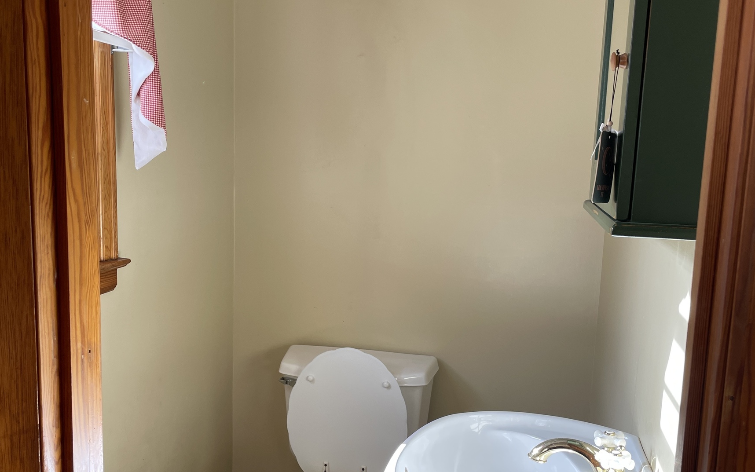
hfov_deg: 52.7
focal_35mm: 37
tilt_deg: -9.4
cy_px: 274
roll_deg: -2.1
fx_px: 761
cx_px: 377
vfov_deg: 34.4
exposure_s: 1/127
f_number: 1.6
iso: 32
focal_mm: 4.2
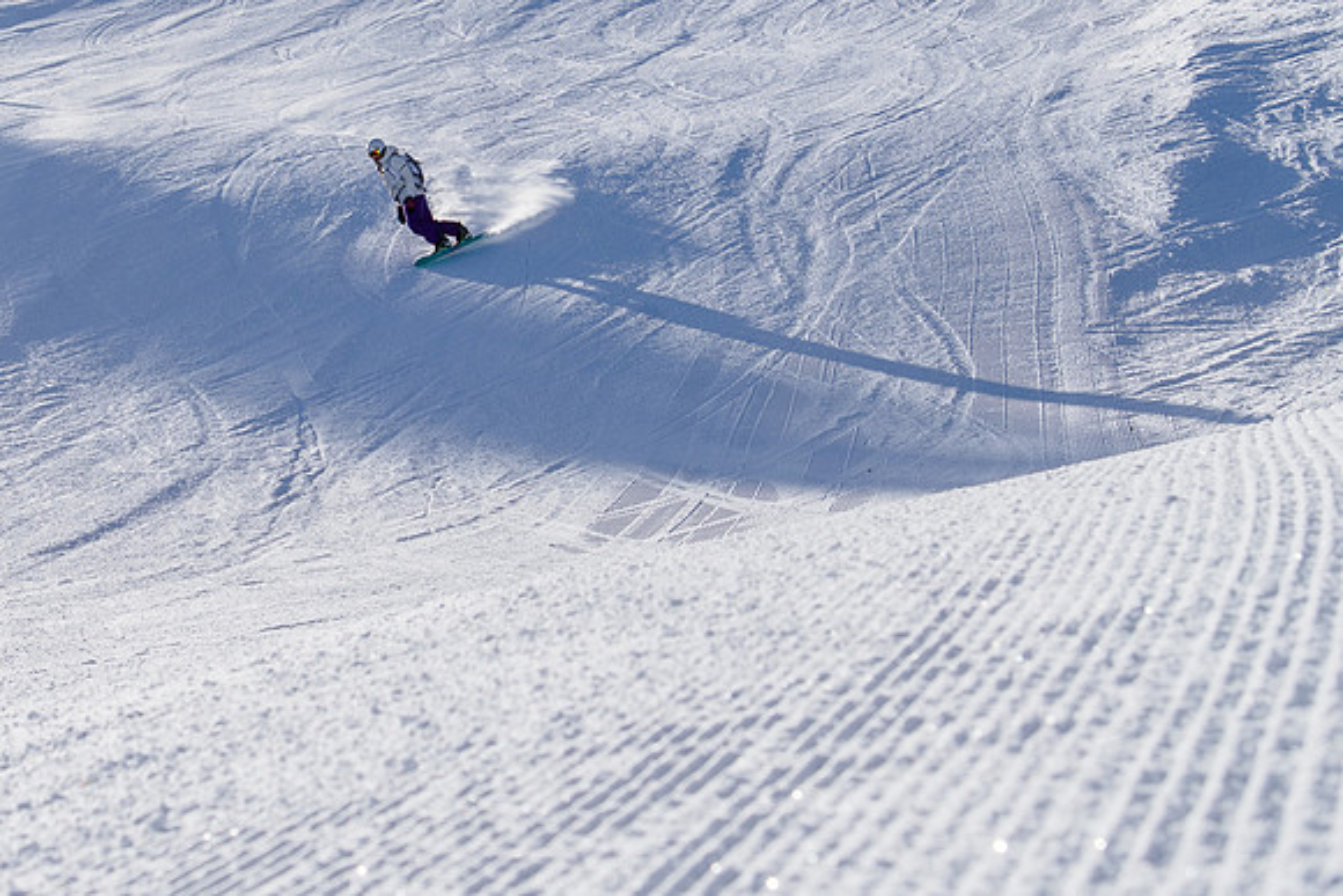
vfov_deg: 12.7
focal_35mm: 108
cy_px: 282
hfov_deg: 18.8
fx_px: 4033
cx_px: 379
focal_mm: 50
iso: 160
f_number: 8
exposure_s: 1/1000
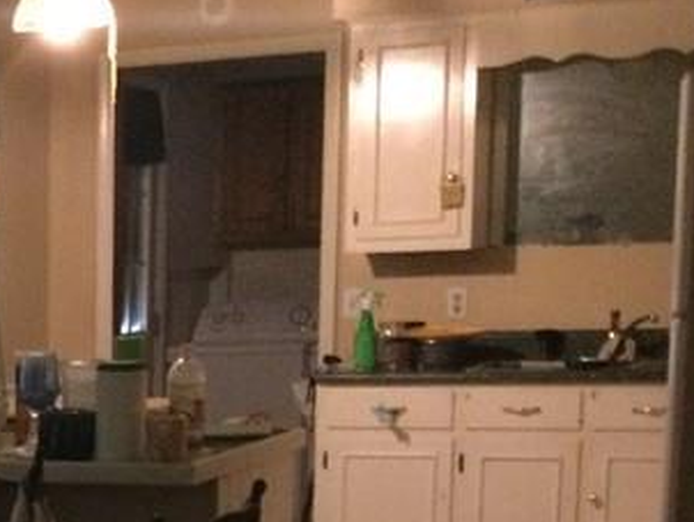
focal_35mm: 105
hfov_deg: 17.4
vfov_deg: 13.6
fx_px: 2107
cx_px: -250
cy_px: 690
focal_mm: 3.3
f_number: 2.4
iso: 400
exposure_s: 1/15
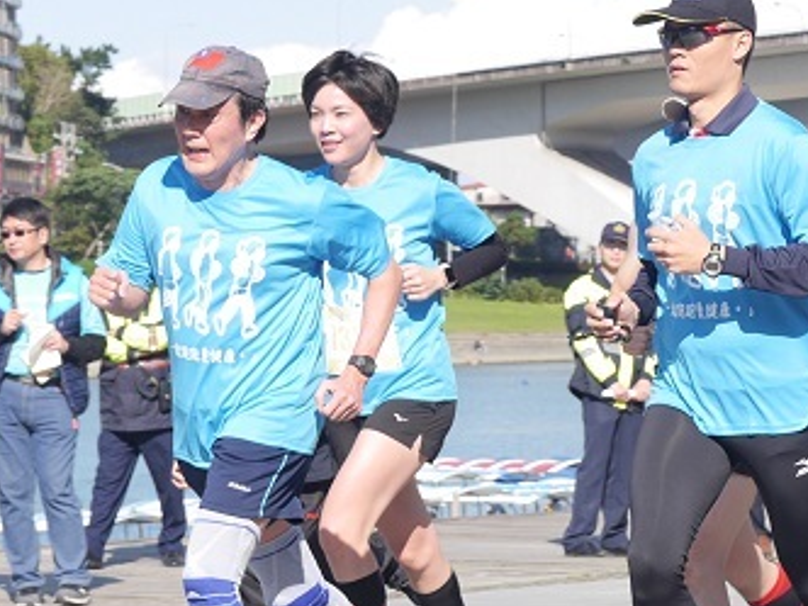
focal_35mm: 179
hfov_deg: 11.0
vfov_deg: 8.3
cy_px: 203
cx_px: 316
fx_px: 4178
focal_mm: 35
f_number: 5.6
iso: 200
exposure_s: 1/500
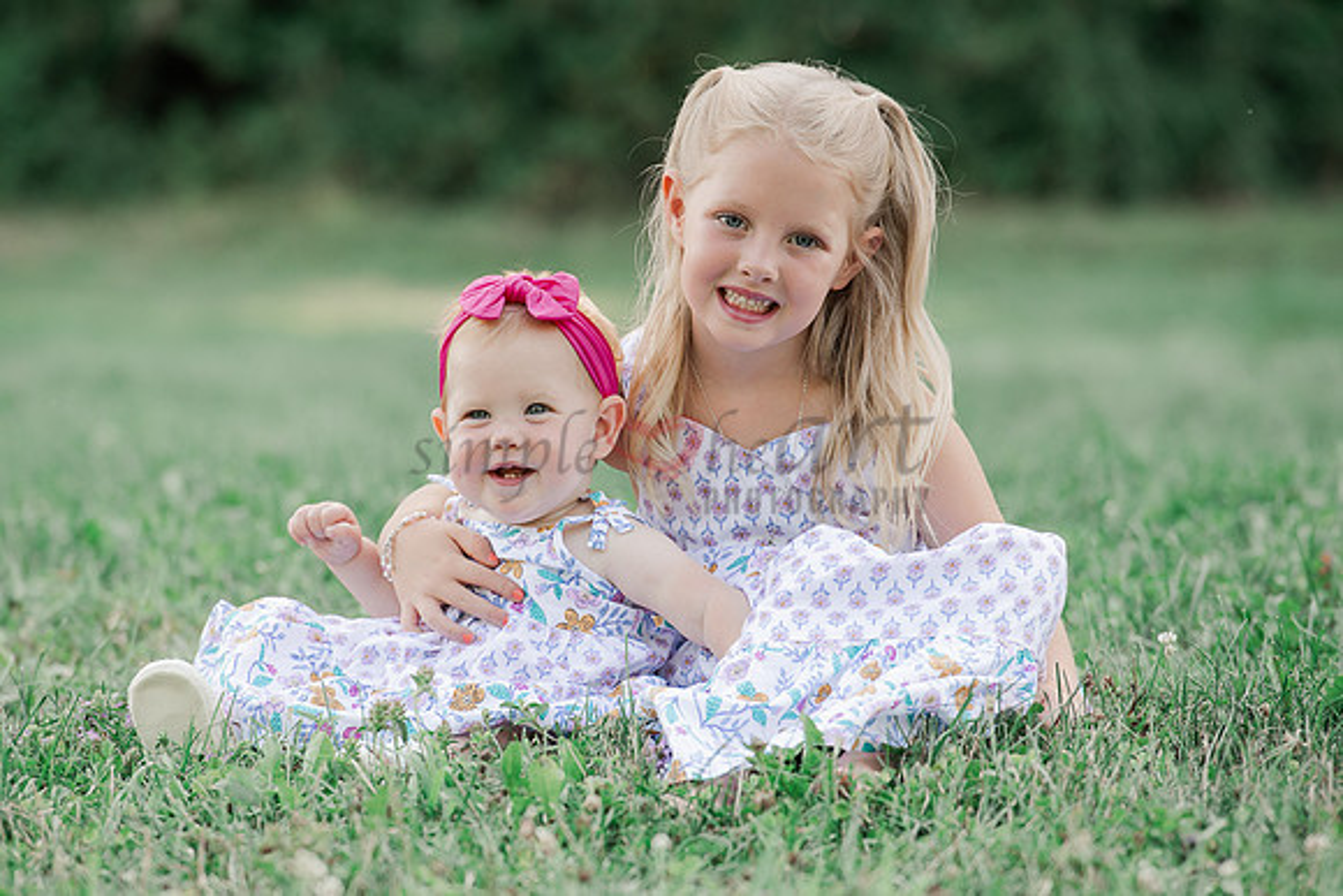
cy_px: 505
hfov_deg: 8.0
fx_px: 9589
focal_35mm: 257
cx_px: 607
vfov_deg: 5.4
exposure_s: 1/200
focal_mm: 200
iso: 320
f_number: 4.5
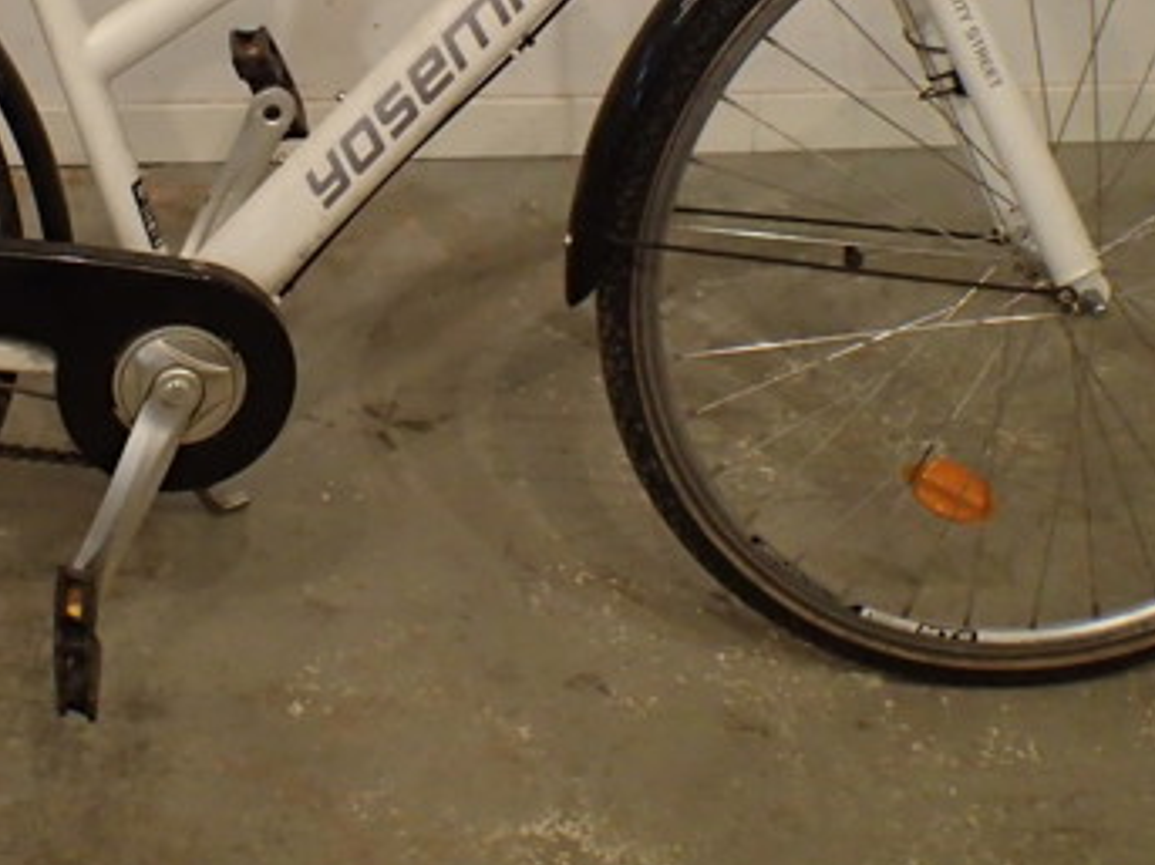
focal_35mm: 70
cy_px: 37
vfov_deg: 20.4
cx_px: 266
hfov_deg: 27.3
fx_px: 2335
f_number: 2.3
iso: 500
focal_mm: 5.5
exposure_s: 1/125
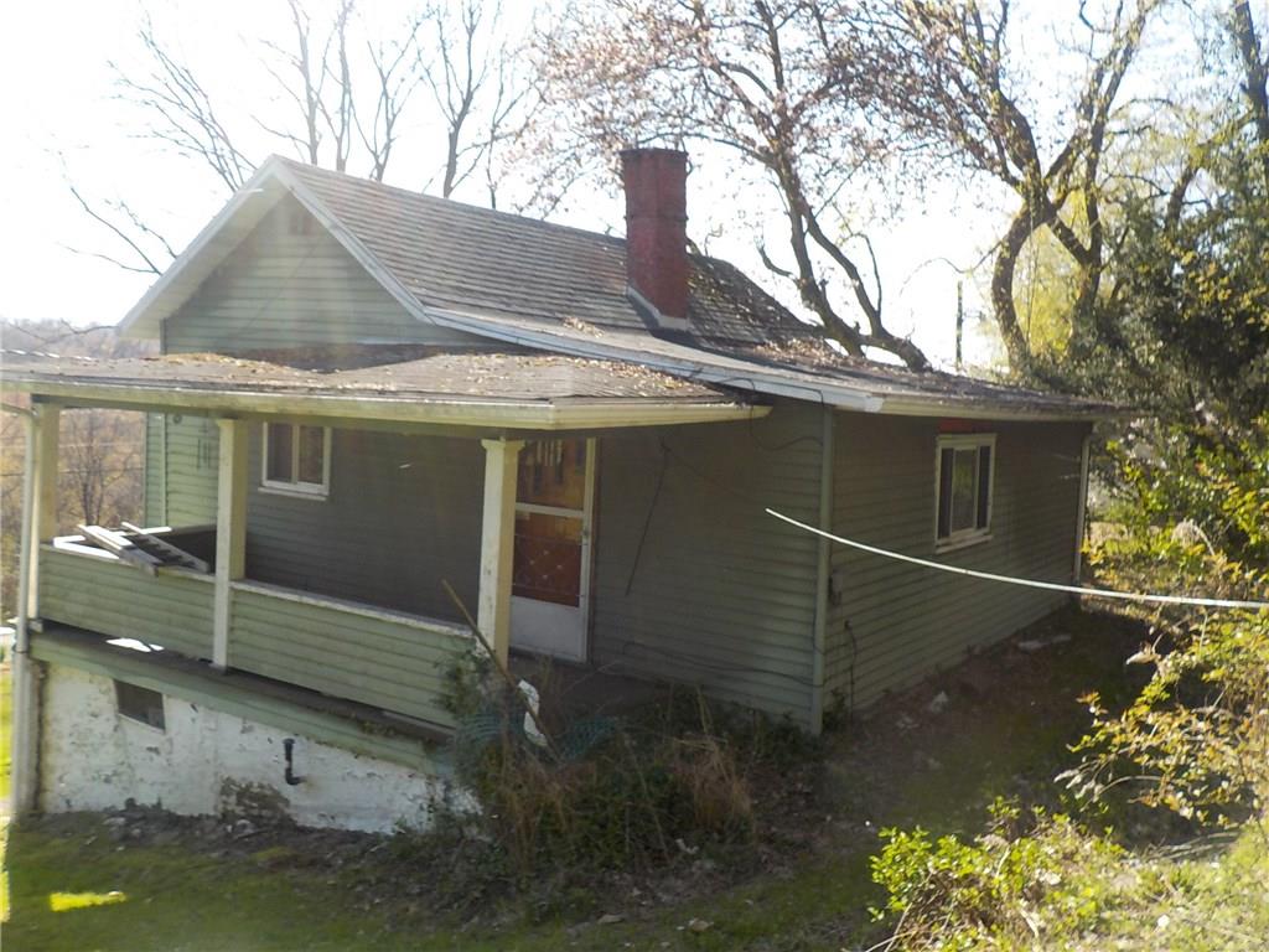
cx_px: 634
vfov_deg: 46.8
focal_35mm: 30
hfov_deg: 60.0
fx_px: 1100
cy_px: 476
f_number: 3.3
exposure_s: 1/400
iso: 125
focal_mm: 4.1
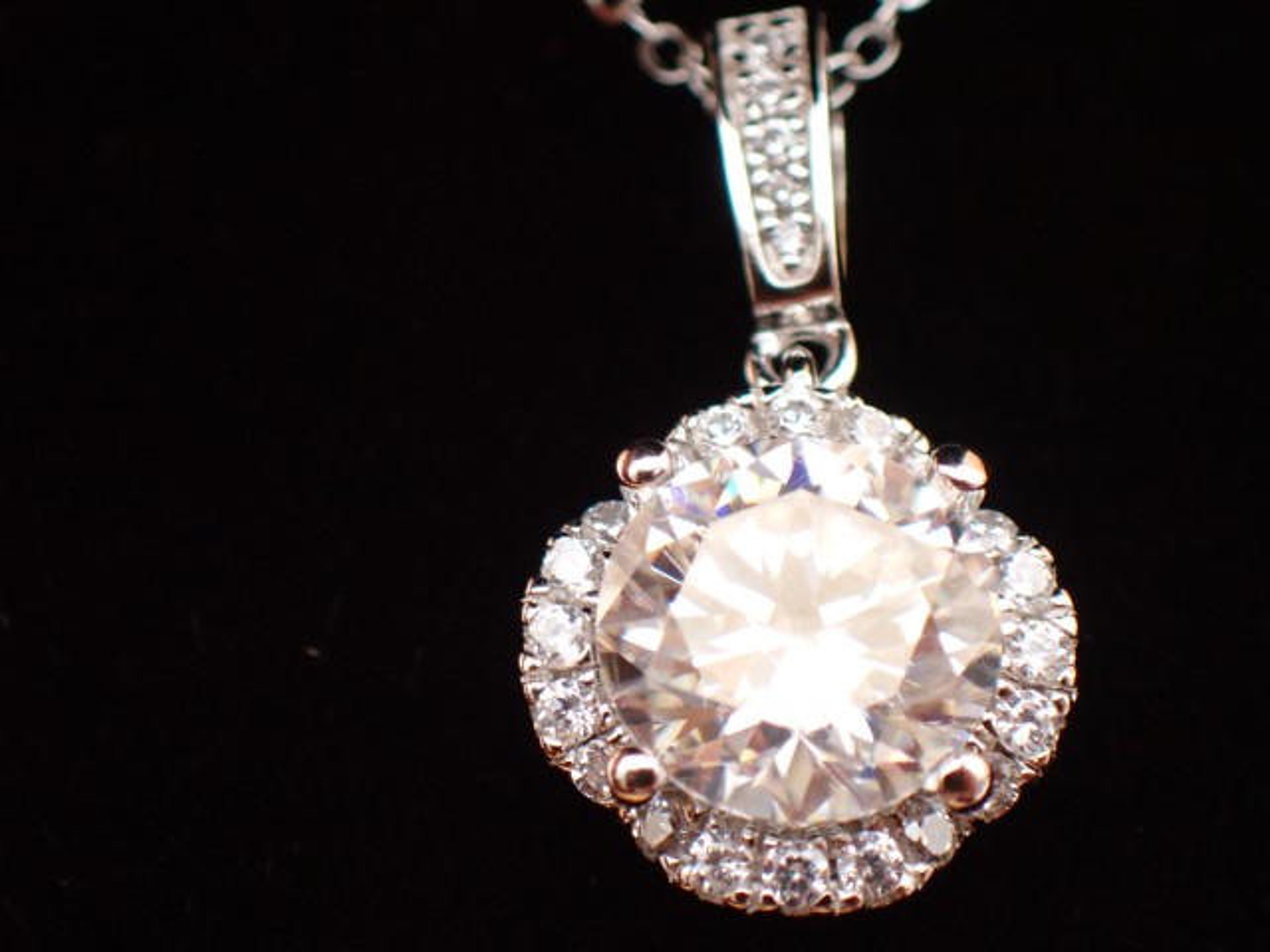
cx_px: 635
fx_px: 3669
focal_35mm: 100
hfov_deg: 19.6
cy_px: 476
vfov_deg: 14.8
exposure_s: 1/100
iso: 800
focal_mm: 18
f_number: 4.9
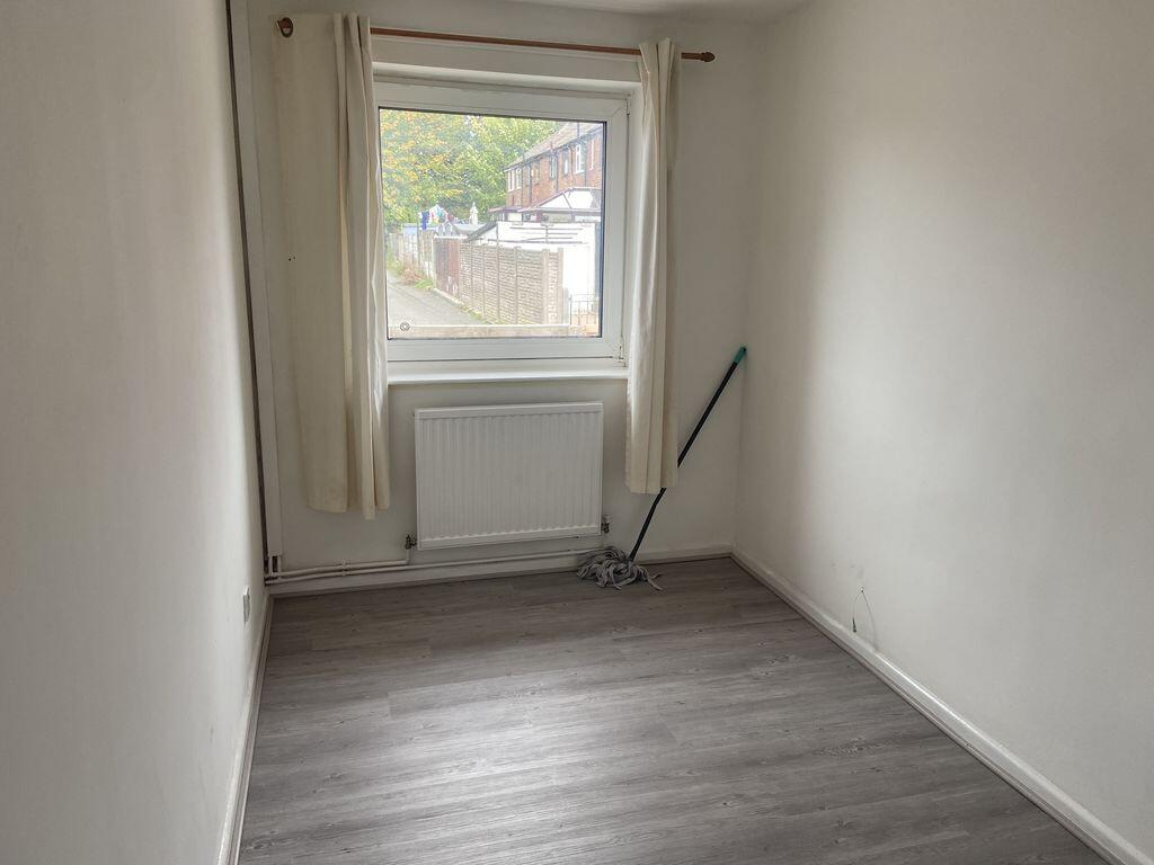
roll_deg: -1.0
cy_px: 432
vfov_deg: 53.1
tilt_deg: -14.6
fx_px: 867
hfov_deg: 67.3
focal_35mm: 26
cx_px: 577
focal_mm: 4.25
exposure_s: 1/121
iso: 64
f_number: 1.8
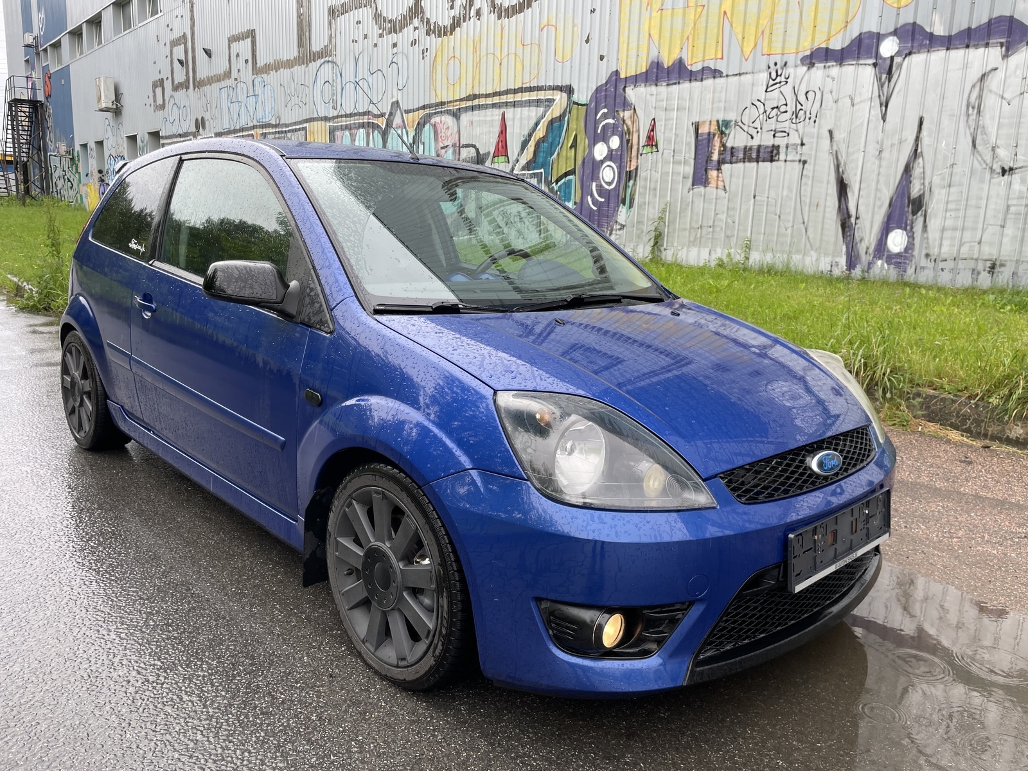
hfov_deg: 67.3
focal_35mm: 26
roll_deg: -1.8
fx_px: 772
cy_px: 386
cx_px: 514
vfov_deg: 53.1
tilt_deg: -12.2
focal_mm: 4.2
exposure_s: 1/313
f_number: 1.6
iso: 32
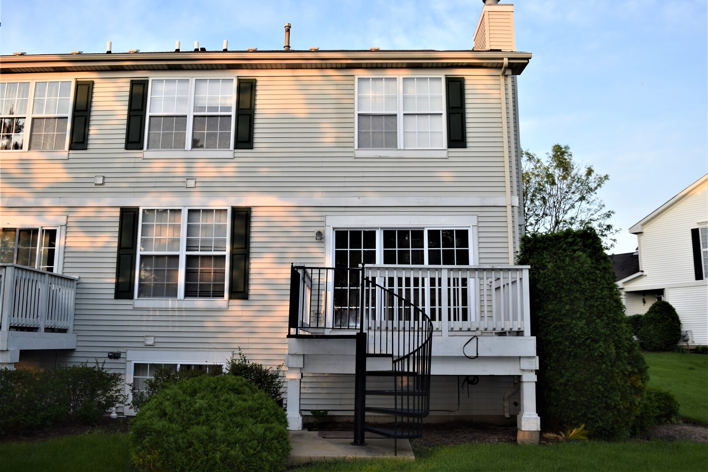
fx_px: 619
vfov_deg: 41.7
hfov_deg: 59.5
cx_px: 354
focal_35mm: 32
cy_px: 236
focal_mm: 21
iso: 110
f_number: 5.6
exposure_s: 1/125
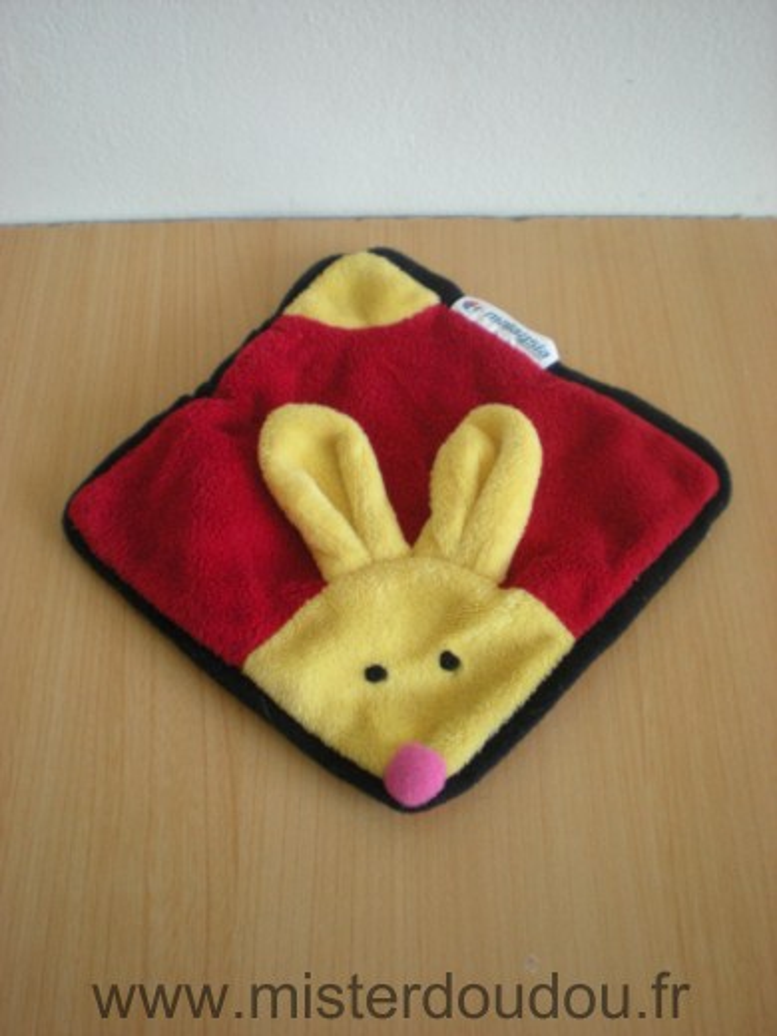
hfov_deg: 37.7
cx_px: 388
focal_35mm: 38
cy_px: 518
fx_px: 1137
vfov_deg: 49.0
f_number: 3.1
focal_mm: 6.3
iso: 200
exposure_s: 1/39
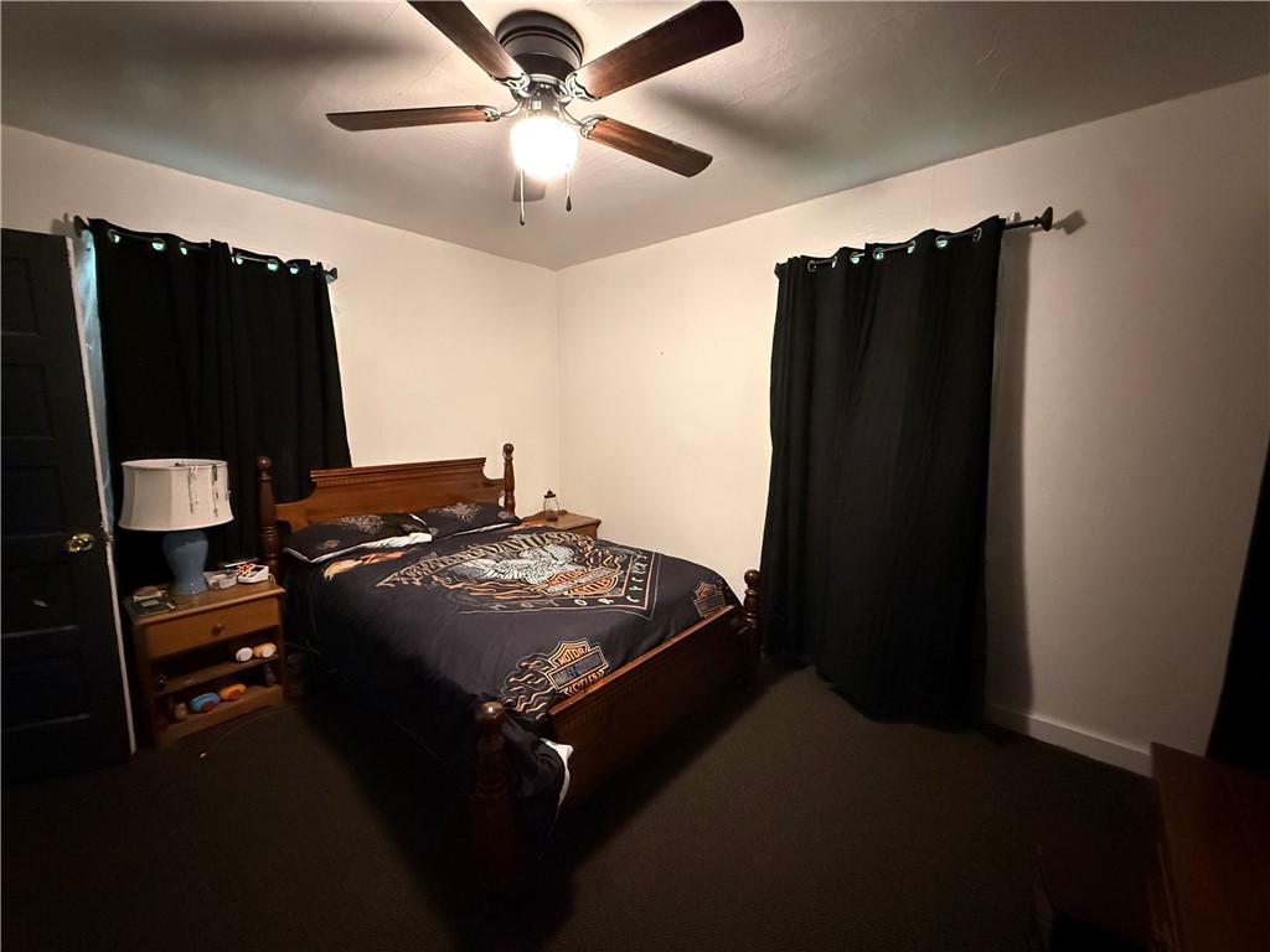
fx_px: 514
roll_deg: +0.0
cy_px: 476
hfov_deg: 102.1
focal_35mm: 14
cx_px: 635
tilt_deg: -6.5
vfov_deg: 85.7
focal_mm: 2.22
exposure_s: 1/60
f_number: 2.2
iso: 1250
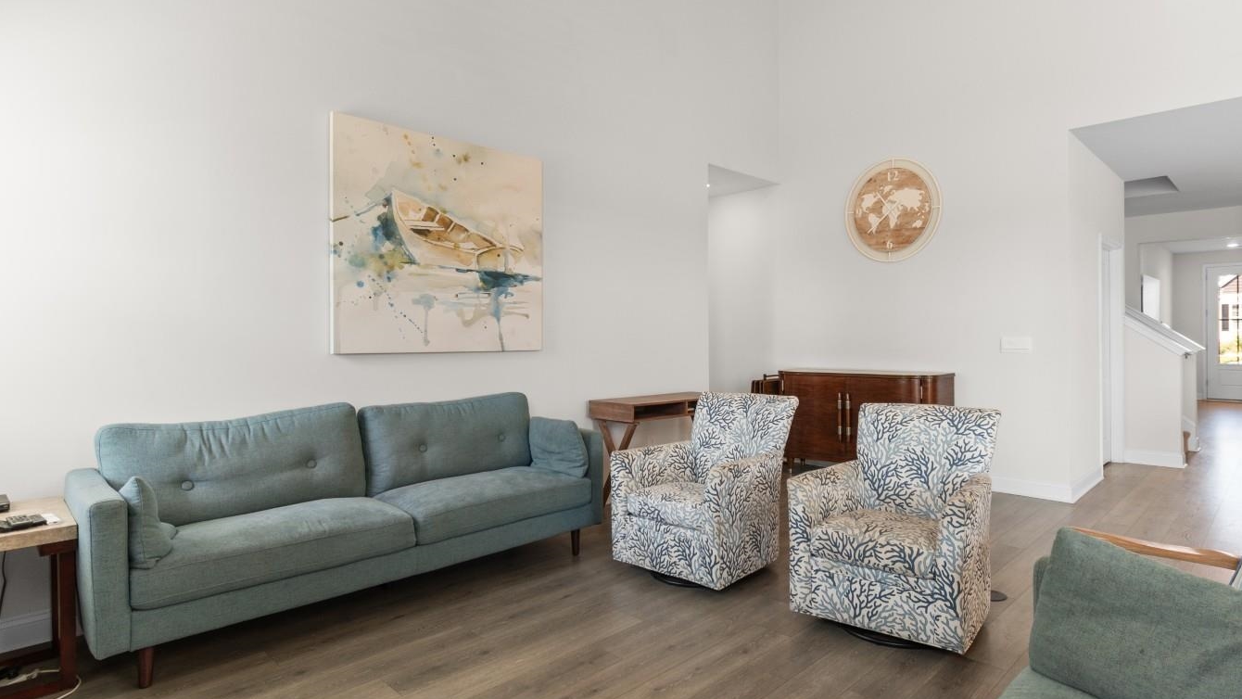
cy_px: 336
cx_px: 719
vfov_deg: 58.3
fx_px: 626
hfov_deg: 88.8
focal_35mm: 19
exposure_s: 1/6
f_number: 4.5
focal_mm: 10
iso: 100
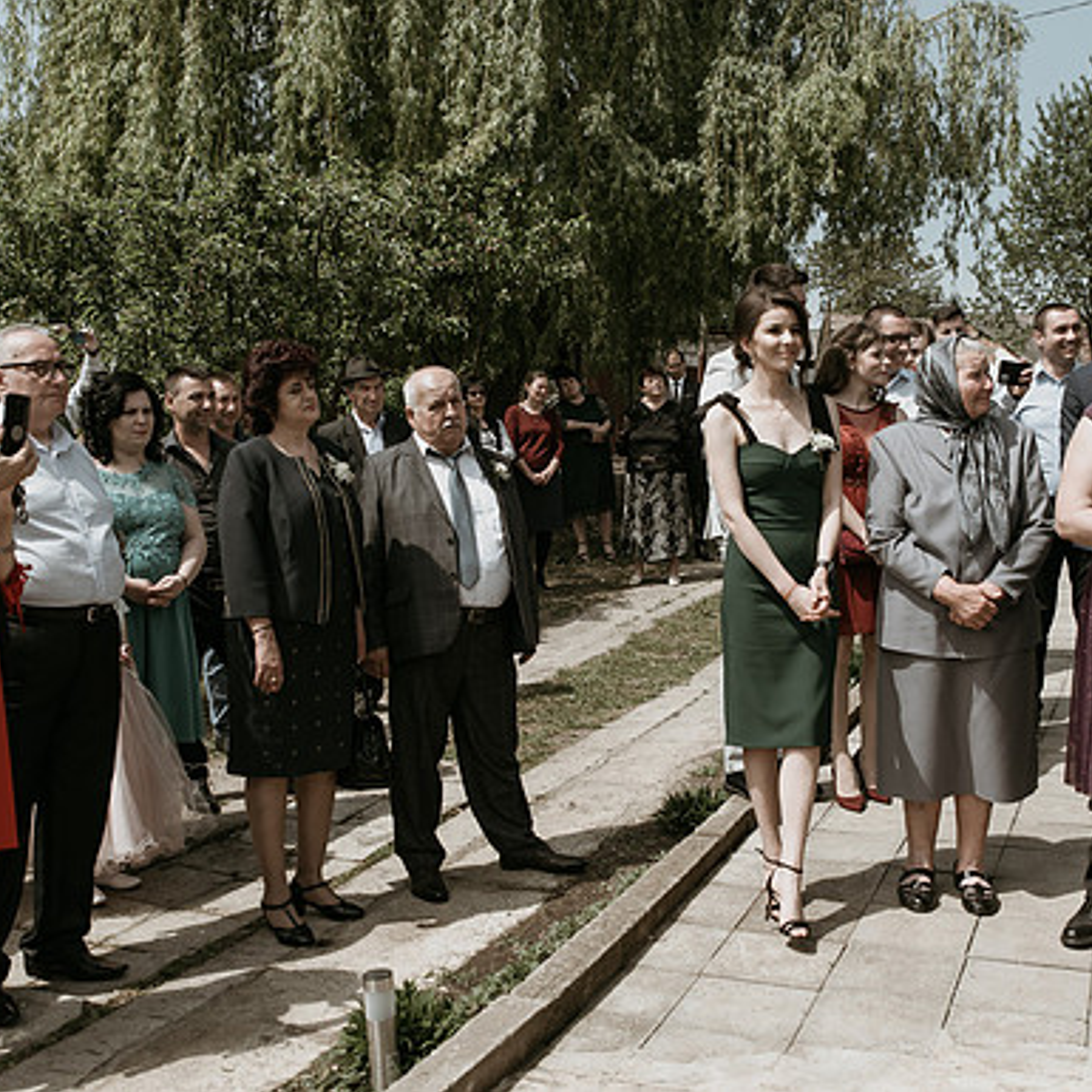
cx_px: 621
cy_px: 546
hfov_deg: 40.8
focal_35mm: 41
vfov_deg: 40.9
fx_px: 1463
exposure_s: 1/2000
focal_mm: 32
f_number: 4
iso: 200
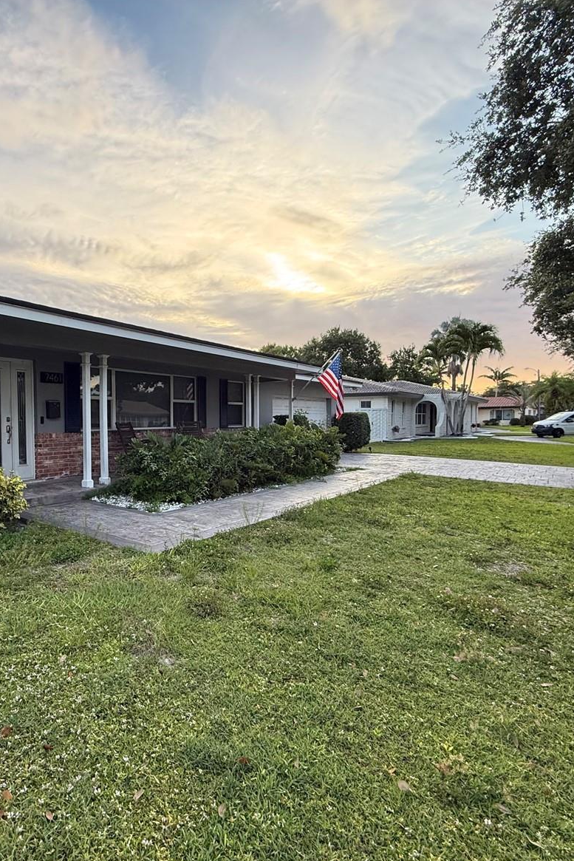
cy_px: 438
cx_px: 163
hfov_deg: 59.5
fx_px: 478
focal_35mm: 20
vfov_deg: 84.0
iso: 125
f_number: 2.2
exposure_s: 1/100
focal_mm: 2.22
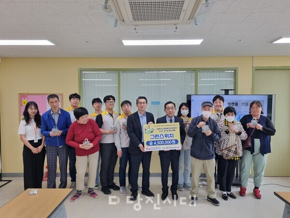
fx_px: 218
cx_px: 145
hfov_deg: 67.3
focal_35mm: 26
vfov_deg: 53.1
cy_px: 109
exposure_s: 1/120
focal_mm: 5.4
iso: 100
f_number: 1.8
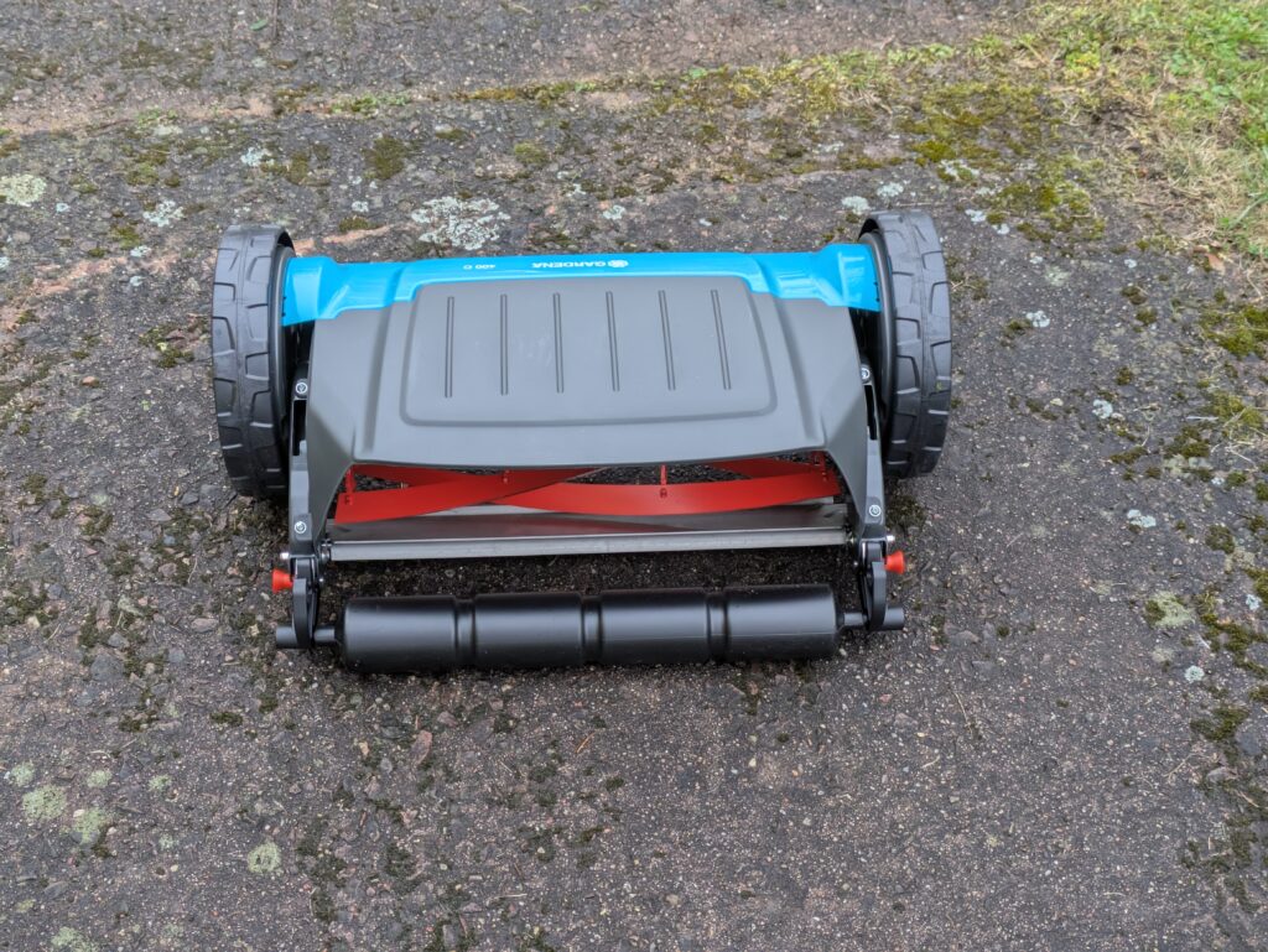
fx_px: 1869
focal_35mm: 51
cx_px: 634
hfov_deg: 37.5
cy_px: 476
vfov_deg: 28.6
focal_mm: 5.43
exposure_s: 1/141
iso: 42
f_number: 1.89
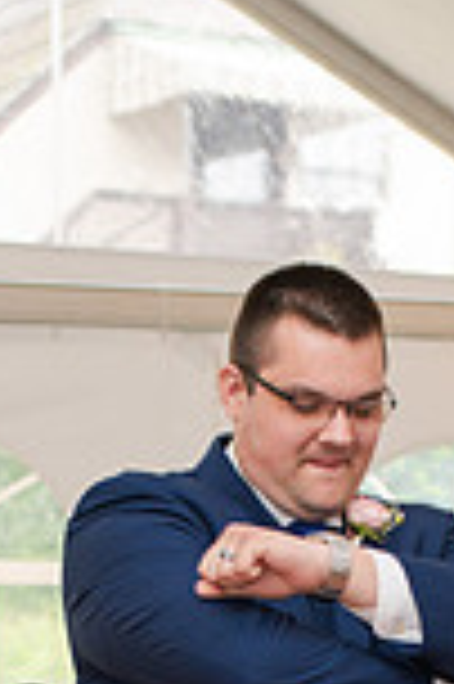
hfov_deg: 8.8
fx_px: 2958
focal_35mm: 156
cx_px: 101
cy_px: 950
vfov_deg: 12.7
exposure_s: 1/200
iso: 800
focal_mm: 35
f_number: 3.2
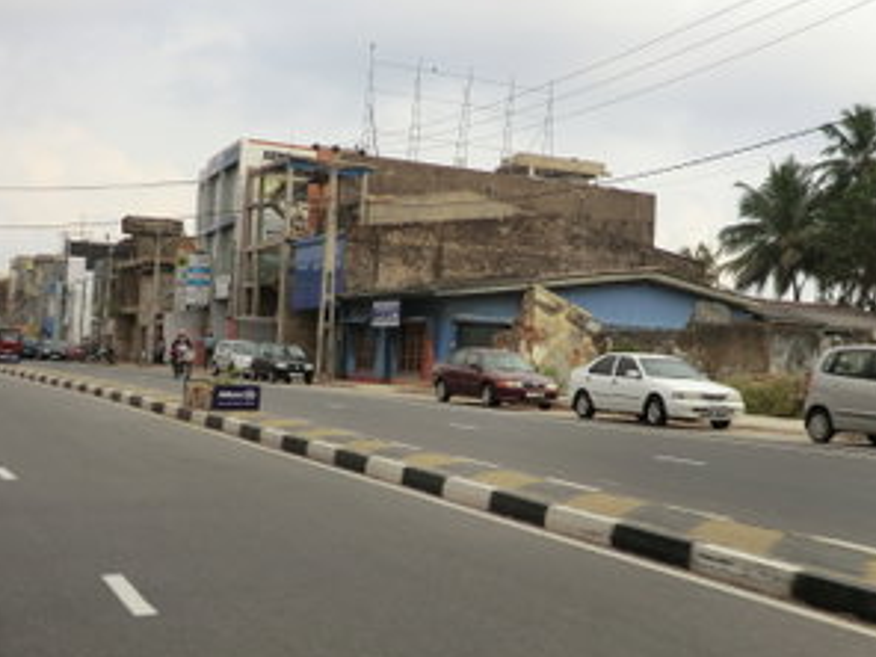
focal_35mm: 46
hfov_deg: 40.8
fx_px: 1164
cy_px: 358
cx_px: 568
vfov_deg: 31.5
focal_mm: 6.1
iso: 80
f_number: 3.6
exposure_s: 1/200
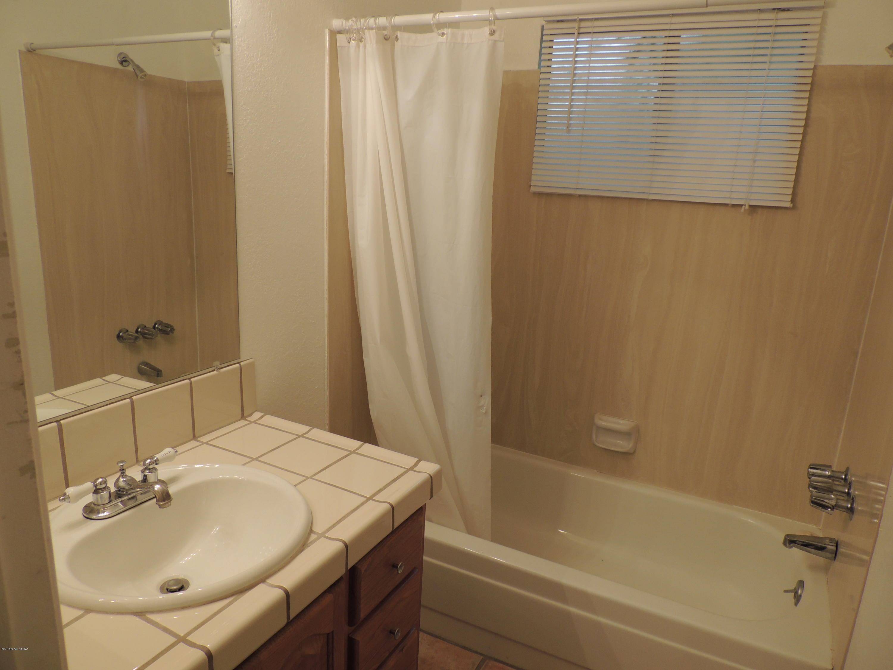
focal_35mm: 24
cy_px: 335
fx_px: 619
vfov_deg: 56.8
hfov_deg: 71.6
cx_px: 446
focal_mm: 4.3
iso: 100
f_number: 3
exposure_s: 1/30
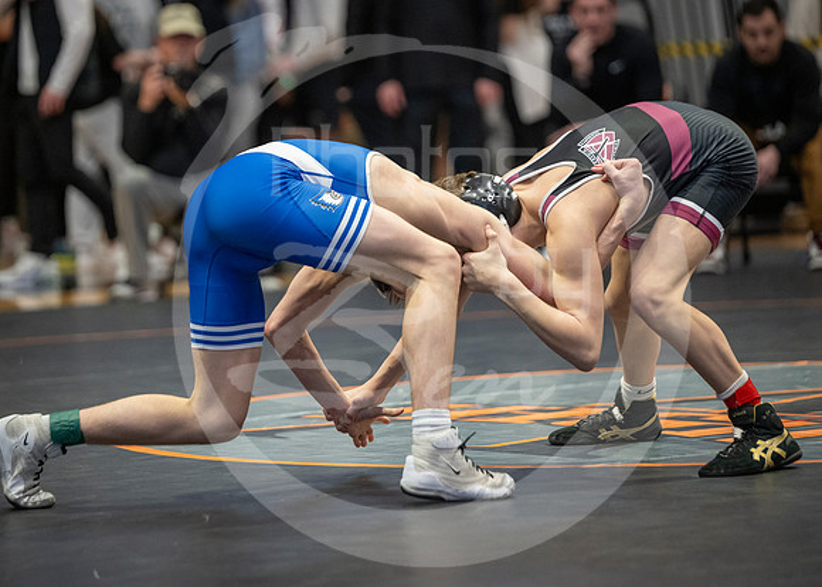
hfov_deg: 10.7
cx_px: 363
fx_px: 4406
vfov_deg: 7.6
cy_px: 257
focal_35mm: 189
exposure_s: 1/1000
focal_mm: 160
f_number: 2.8
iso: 3200
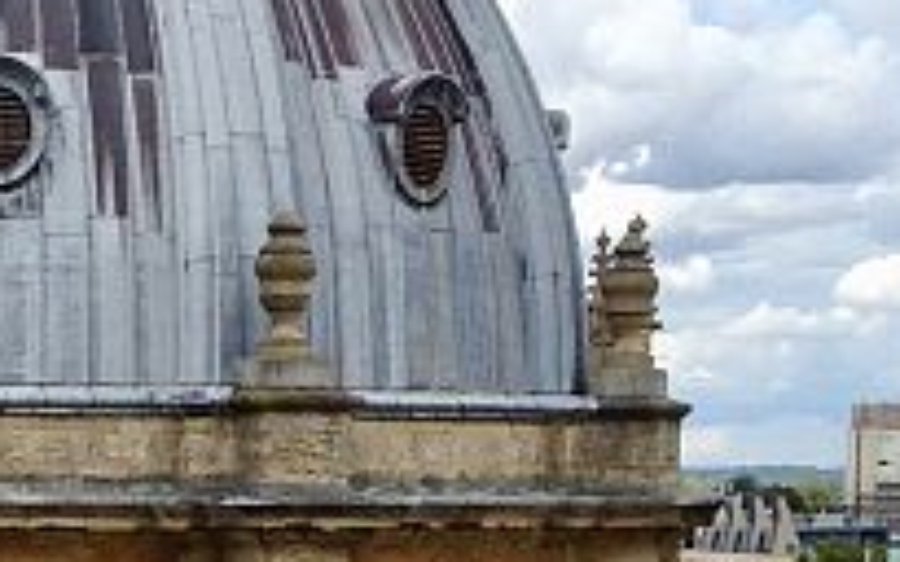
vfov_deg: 7.2
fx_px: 4291
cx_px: 44
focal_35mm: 175
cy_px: 1080
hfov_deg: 11.9
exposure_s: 1/1506
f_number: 2.4
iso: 50
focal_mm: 4.12
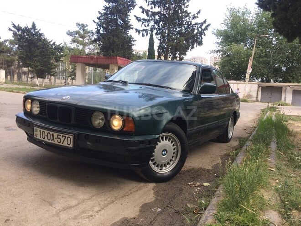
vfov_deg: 48.2
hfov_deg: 61.7
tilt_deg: -5.3
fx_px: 252
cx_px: 150
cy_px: 113
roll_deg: -1.1
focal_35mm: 29
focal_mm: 4.15
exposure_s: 1/394
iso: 32
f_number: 2.2
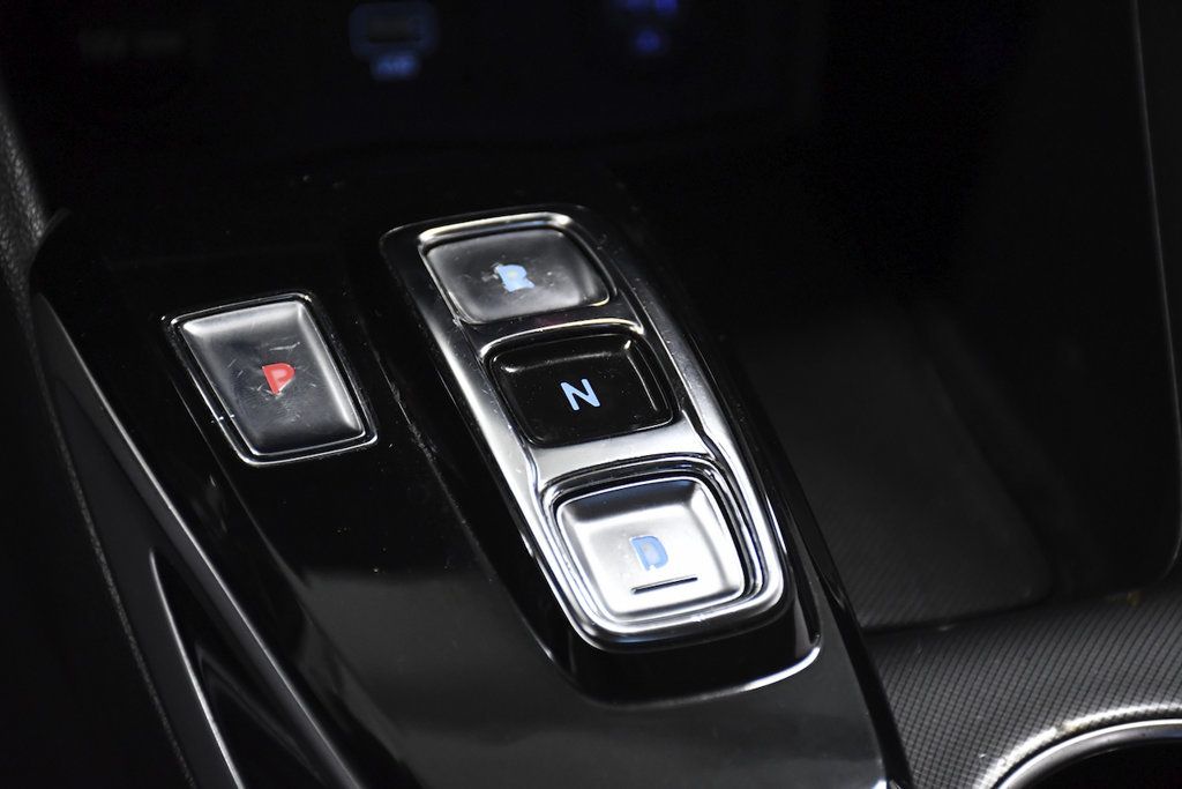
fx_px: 3448
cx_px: 591
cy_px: 394
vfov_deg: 13.0
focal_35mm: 105
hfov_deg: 19.5
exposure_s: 1/250
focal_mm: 70
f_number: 5
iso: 2500
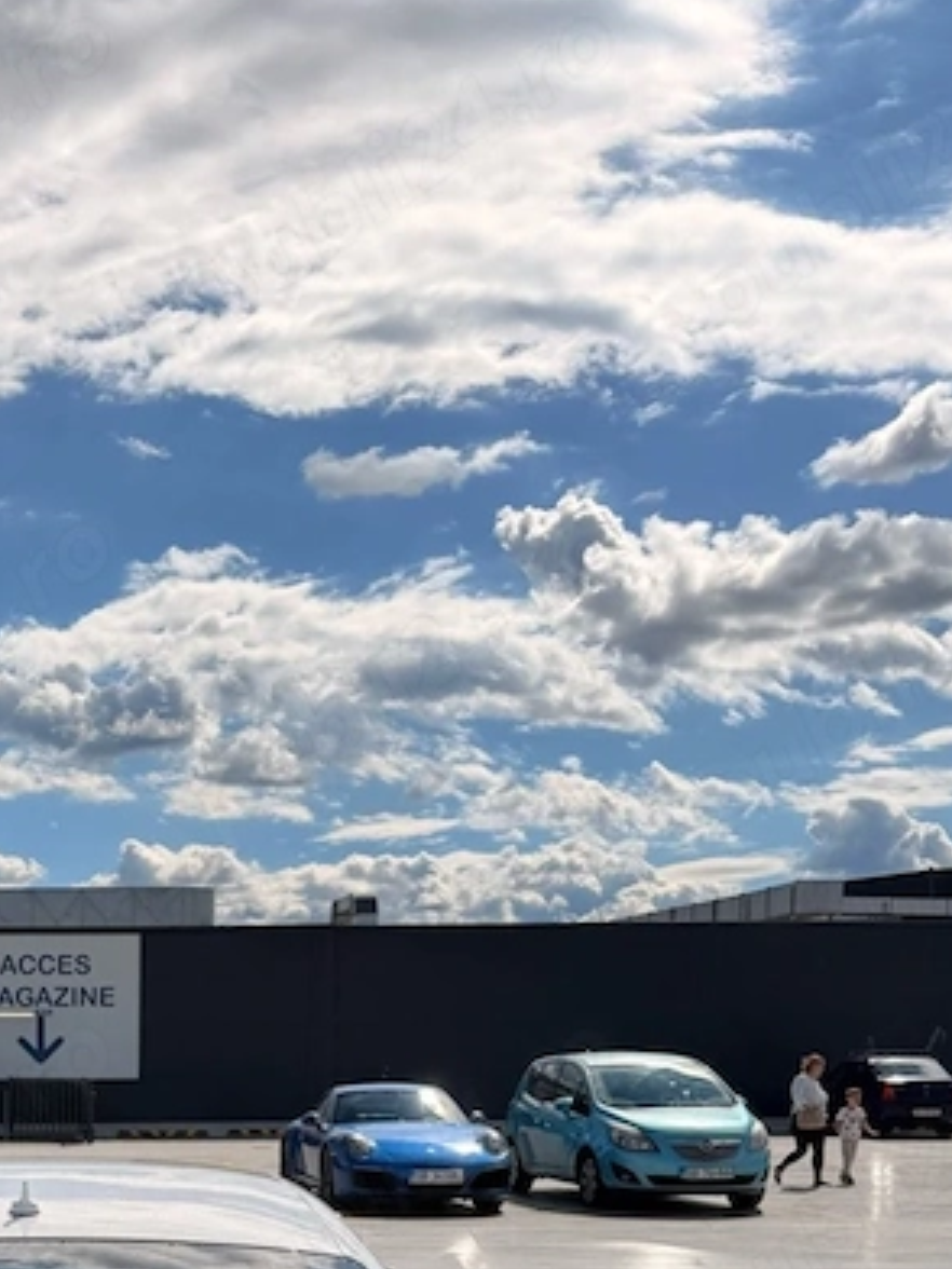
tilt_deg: -6.2
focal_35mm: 49
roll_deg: +0.3
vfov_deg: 35.3
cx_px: 29
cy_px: 1259
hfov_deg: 28.1
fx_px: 1797
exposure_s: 1/7353
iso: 80
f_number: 1.78
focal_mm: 6.76
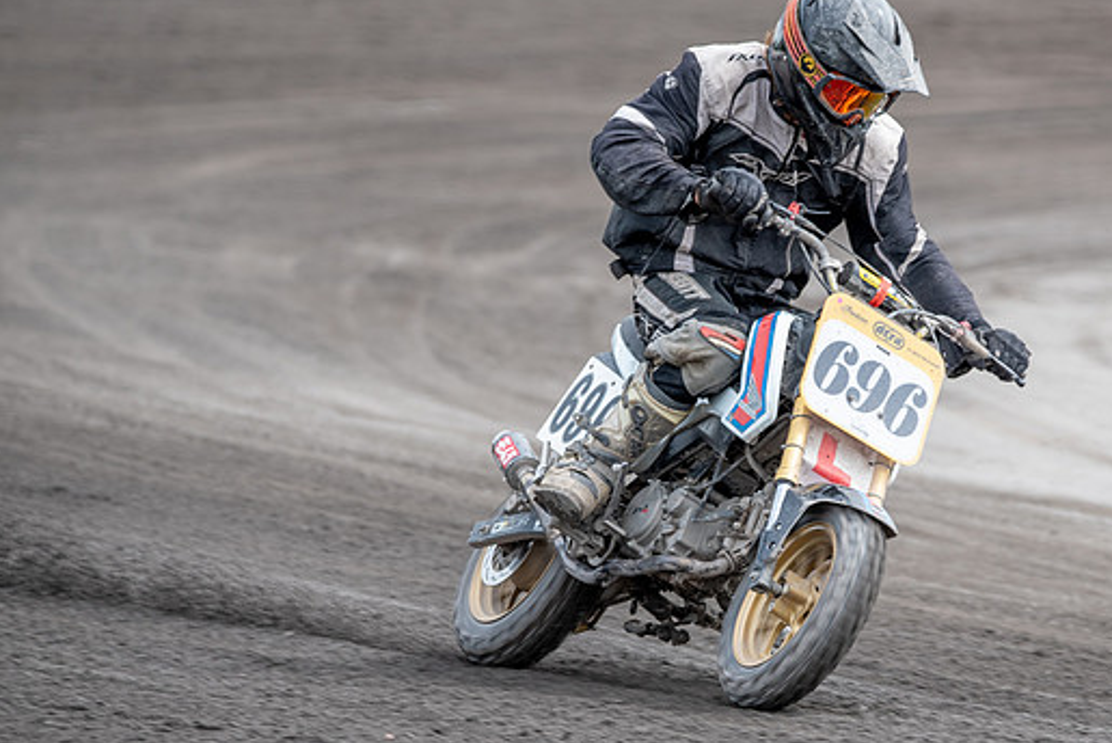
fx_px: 19316
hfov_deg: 3.3
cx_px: 794
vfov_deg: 2.2
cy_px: 456
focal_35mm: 625
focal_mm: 350
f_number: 5.6
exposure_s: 1/400
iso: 200
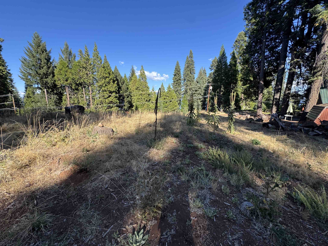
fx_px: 133
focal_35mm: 14
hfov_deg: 102.1
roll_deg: -0.2
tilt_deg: -8.0
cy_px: 123
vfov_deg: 85.7
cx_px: 164
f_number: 2.2
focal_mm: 2.22
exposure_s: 1/587
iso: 40
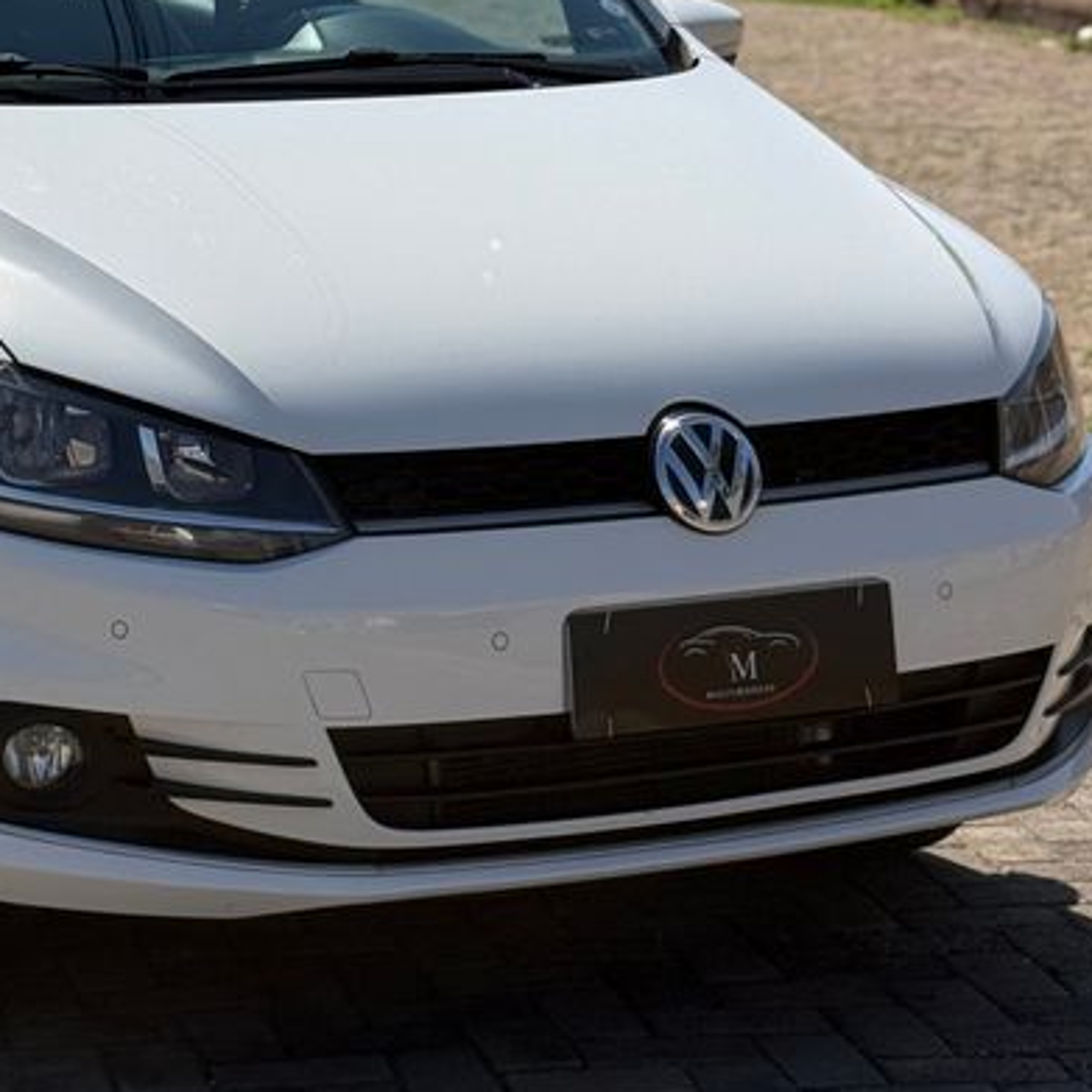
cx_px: 184
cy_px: 254
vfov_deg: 19.6
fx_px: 3141
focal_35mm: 88
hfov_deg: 19.5
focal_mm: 6.76
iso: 64
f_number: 1.78
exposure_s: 1/7874
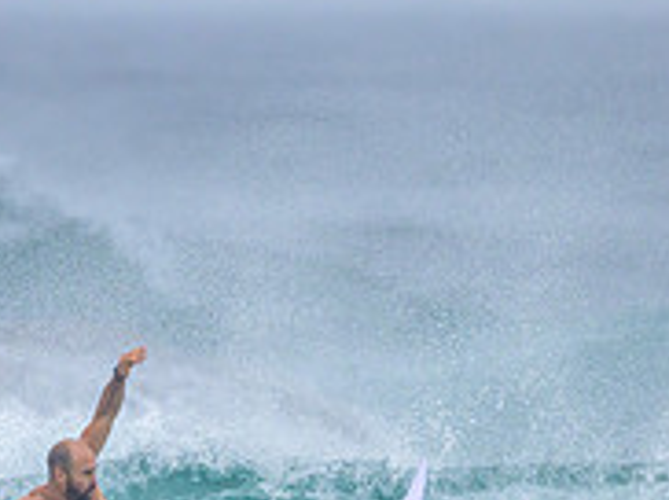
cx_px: 219
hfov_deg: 0.7
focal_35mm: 2912
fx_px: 56204
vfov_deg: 0.5
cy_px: 552
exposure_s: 1/2000
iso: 560
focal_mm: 800
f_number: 6.3
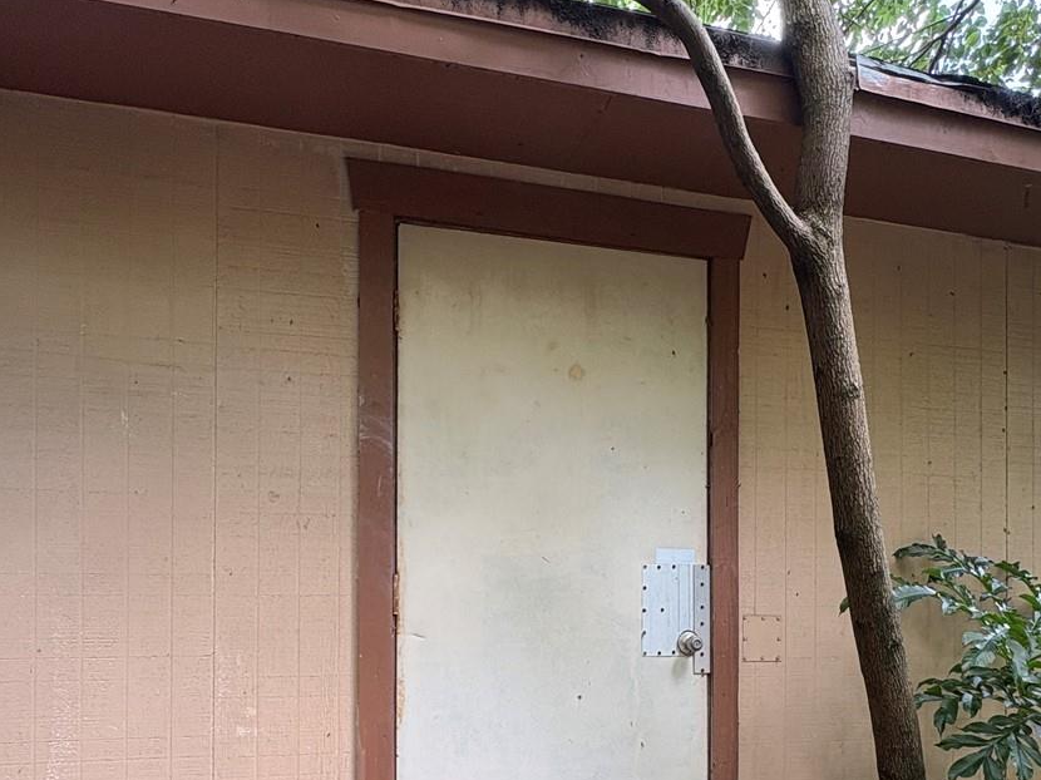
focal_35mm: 27
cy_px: 607
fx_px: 812
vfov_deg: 48.8
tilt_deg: -0.7
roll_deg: +0.2
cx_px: 561
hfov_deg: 65.2
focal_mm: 2.22
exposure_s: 1/99
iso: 80
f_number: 2.2
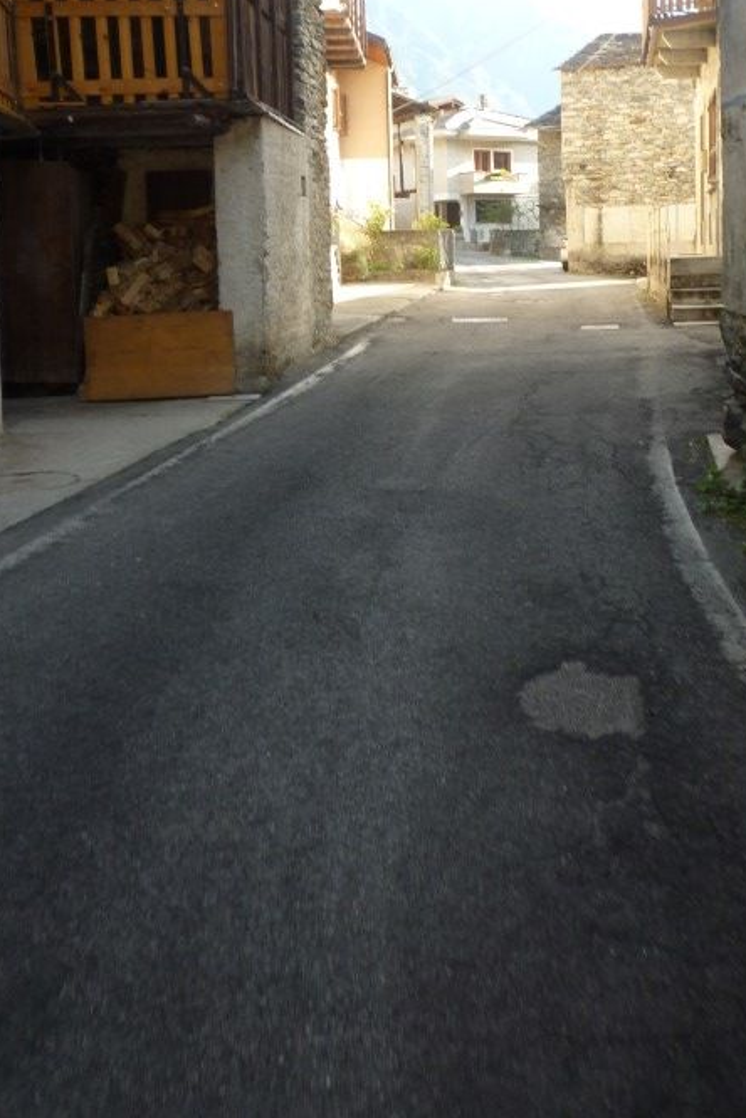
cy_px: 356
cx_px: 474
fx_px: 1243
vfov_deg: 47.5
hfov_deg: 33.2
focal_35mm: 40
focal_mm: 4.4
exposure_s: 1/100
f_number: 2.8
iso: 80
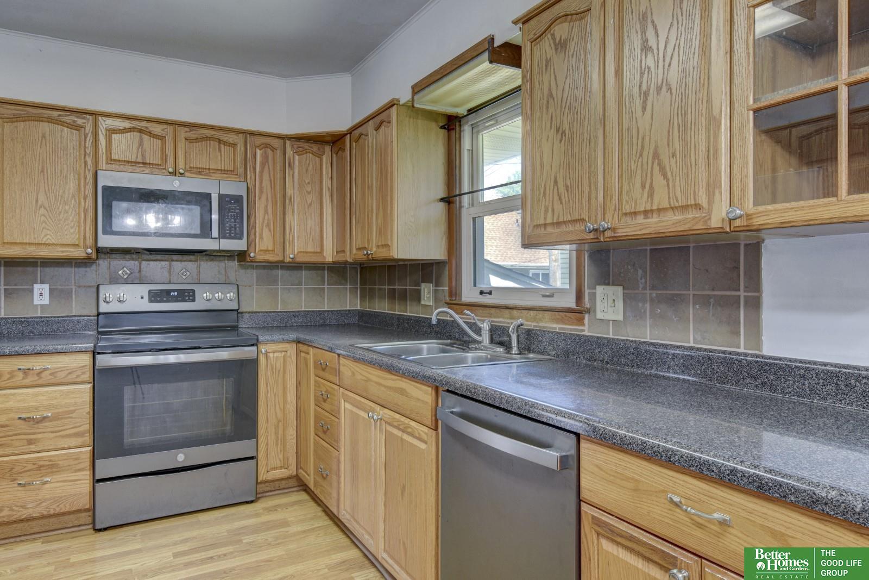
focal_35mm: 22
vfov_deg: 56.2
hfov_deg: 77.3
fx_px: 543
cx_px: 434
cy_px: 290
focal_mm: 15
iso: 400
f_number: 8
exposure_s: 1/5
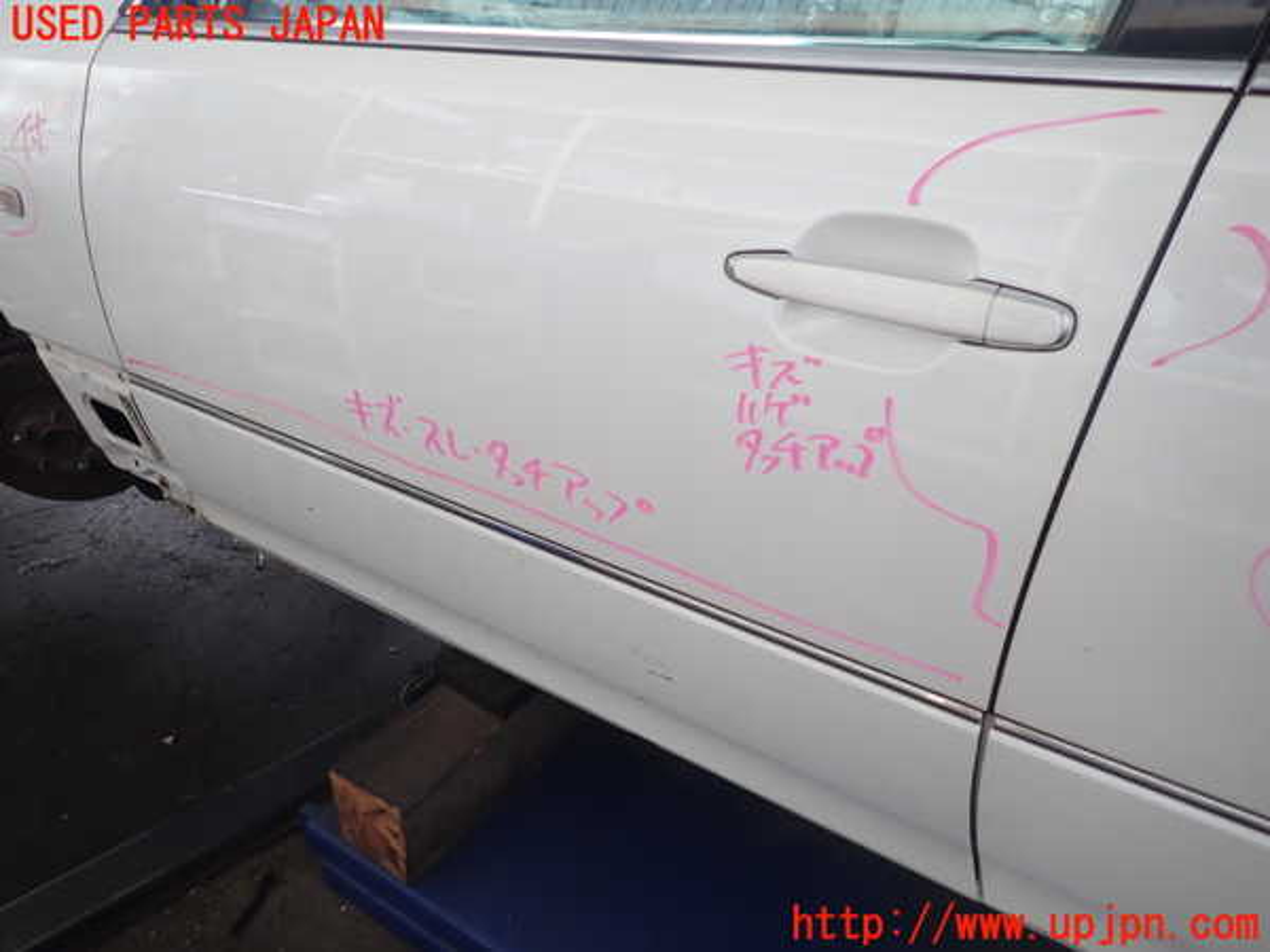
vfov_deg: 54.9
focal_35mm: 25
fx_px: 917
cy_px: 476
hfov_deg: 69.4
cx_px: 635
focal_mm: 4.5
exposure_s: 1/60
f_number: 2
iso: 100
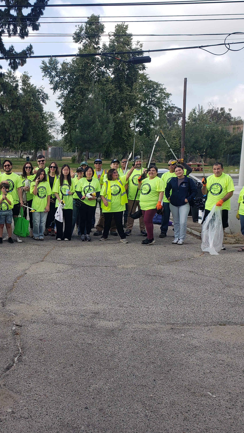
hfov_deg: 29.9
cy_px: 216
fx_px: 437
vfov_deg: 52.8
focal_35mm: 38
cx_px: 27
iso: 50
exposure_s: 1/714
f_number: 2.4
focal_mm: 4.3
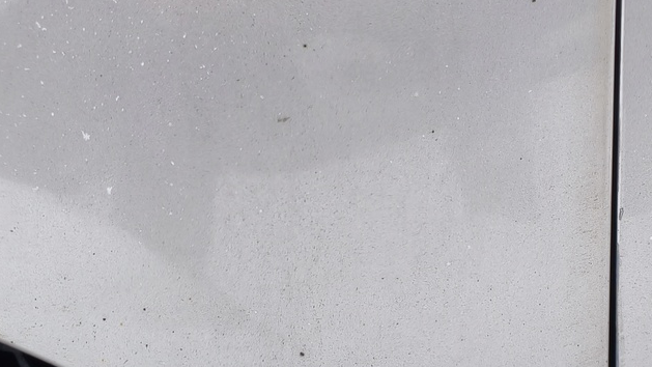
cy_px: 303
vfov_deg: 16.6
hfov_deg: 29.3
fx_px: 1245
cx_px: 393
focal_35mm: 72
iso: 80
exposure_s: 1/134
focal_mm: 4.94
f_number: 1.5
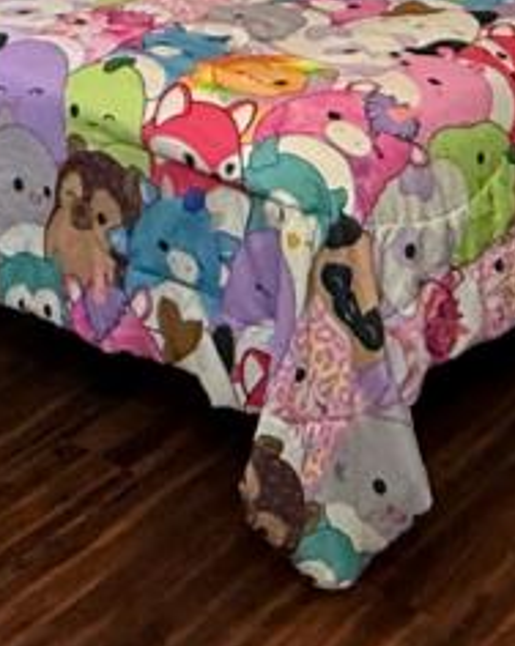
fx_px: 1662
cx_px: 312
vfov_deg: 19.2
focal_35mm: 87
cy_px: -333
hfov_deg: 17.6
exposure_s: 1/60
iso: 320
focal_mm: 2.22
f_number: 2.2
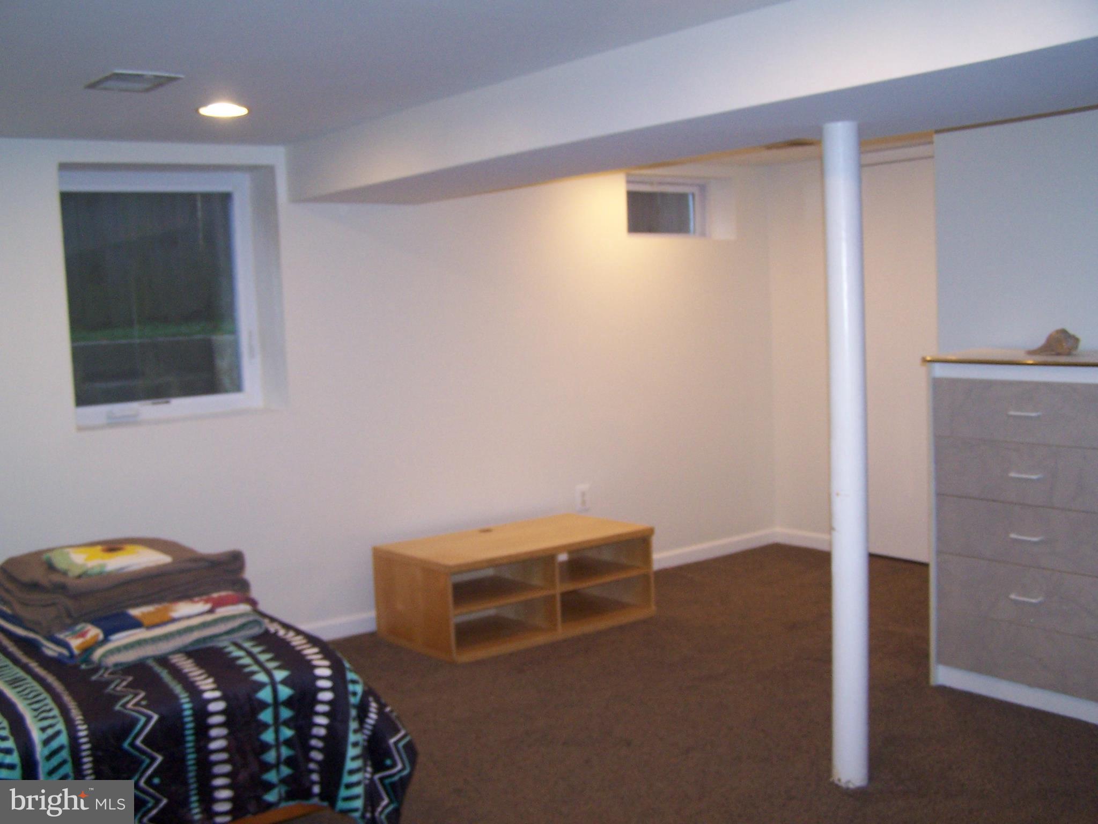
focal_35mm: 38
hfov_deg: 49.0
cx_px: 549
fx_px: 1206
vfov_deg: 37.7
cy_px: 412
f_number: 2.8
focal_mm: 6.3
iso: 140
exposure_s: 1/60
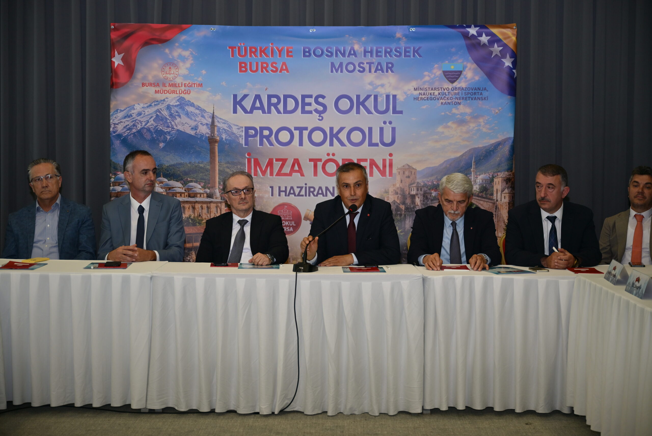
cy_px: 218
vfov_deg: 24.2
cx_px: 326
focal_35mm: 56
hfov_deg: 35.6
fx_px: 1015
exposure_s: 1/60
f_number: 2.8
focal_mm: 56
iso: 560
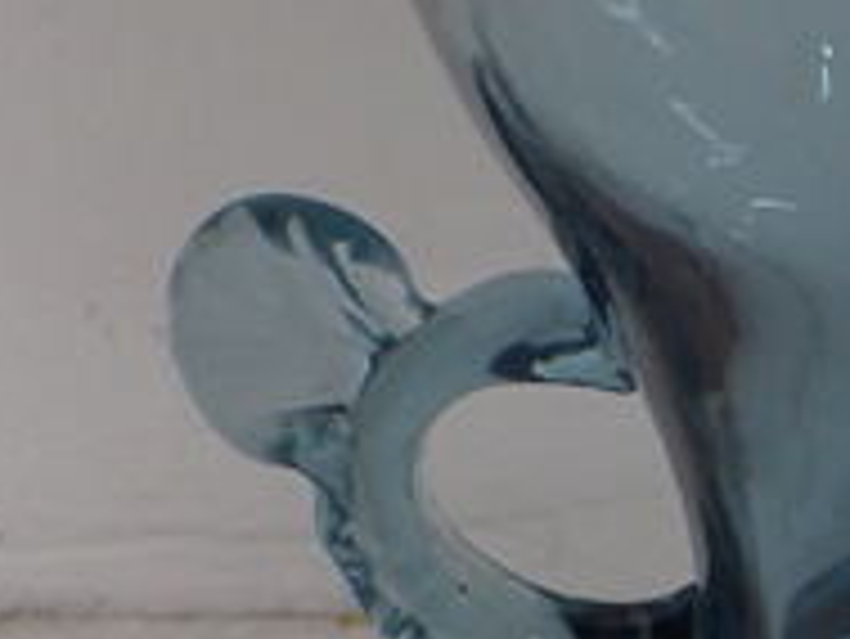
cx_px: 1048
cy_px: 626
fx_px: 3120
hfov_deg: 14.9
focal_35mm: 127
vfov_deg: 11.6
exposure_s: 1/125
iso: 250
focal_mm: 5.5
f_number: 2.3
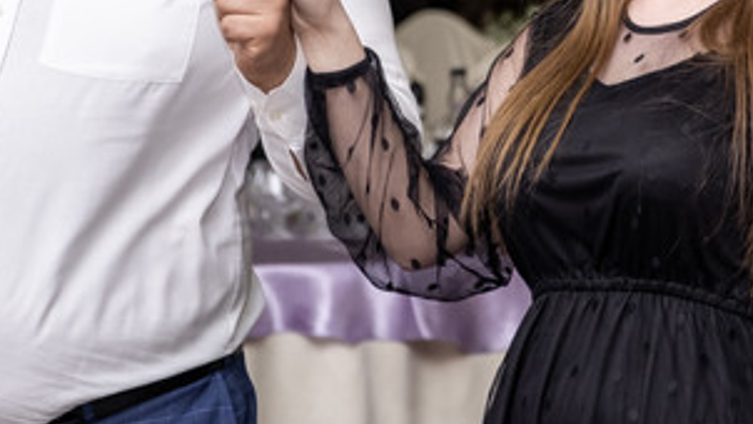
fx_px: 3674
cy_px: -69
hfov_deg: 11.6
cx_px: 641
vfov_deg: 6.6
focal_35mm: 184
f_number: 2.8
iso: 1000
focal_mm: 55
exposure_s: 1/160
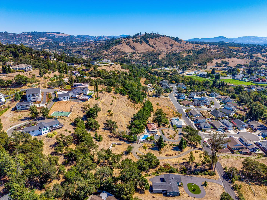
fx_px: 193
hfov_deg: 69.4
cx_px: 137
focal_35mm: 25
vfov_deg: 54.9
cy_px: 102
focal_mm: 8.67
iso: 290
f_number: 1.8
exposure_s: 1/4000
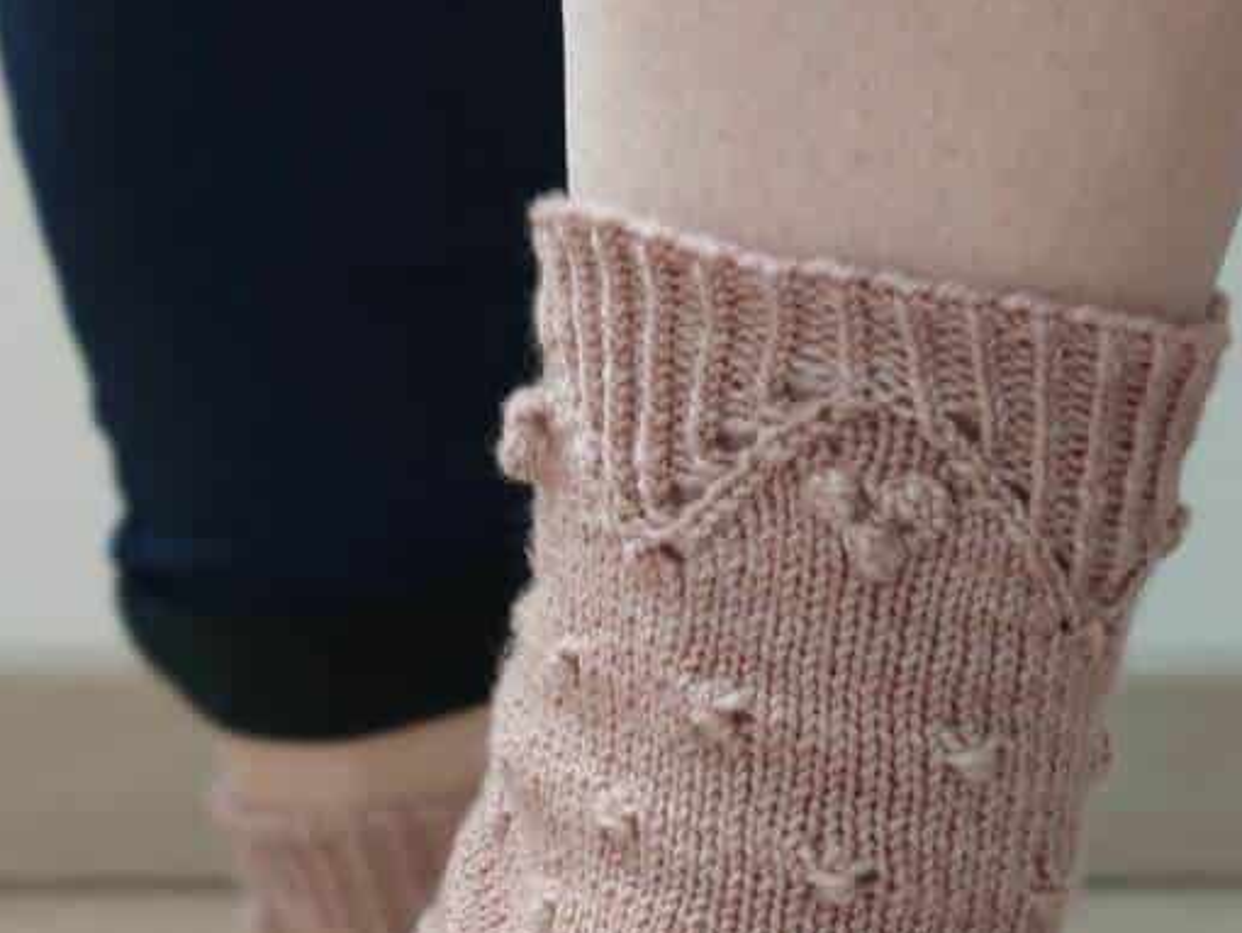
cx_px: 757
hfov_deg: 24.1
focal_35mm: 81
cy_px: 680
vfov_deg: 18.1
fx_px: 2908
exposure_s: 1/33
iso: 804
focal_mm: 8.16
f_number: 2
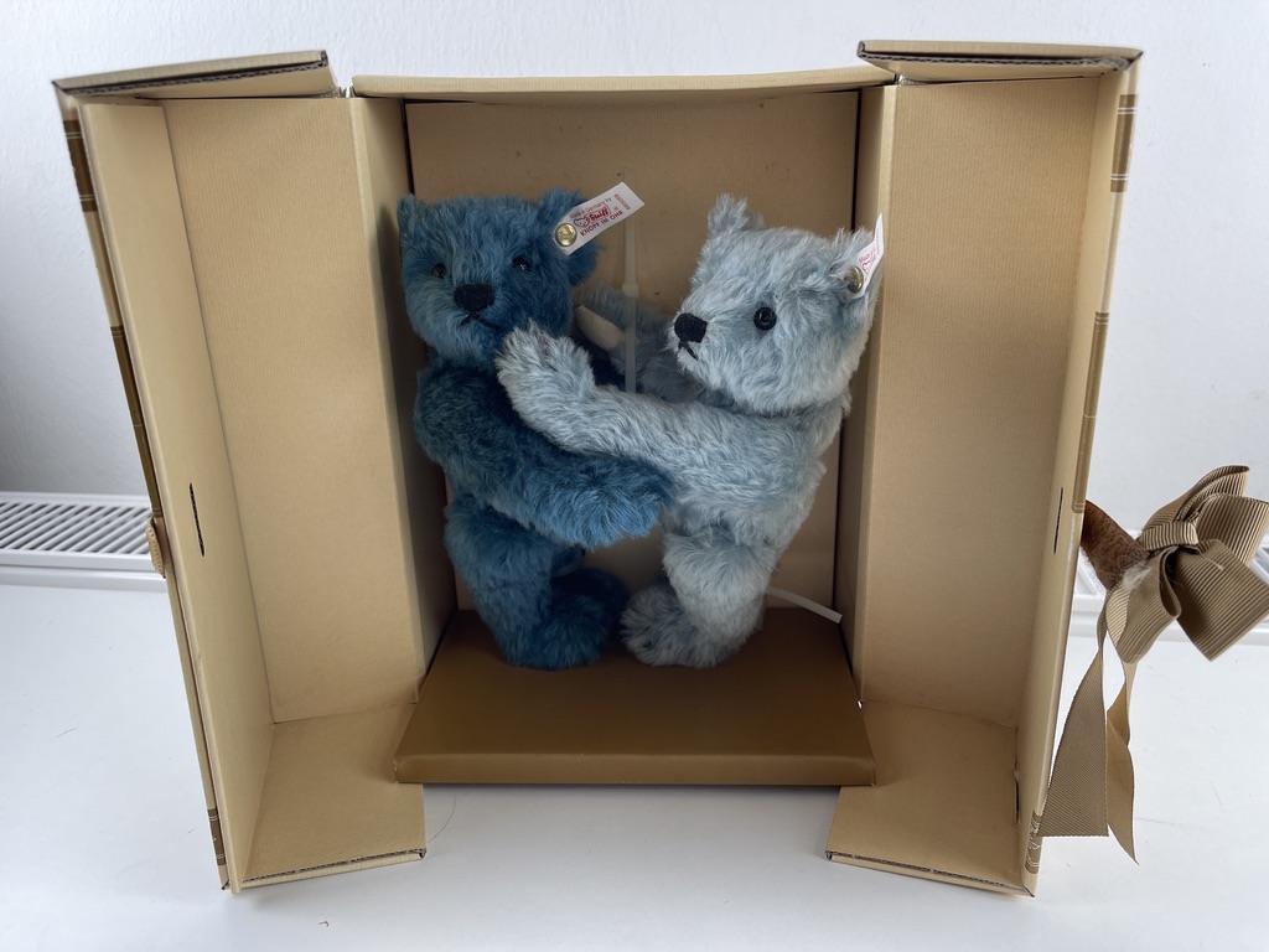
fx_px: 916
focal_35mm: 25
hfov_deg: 69.4
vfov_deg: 54.9
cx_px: 634
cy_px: 476
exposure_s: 1/100
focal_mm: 5.1
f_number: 1.6
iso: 50
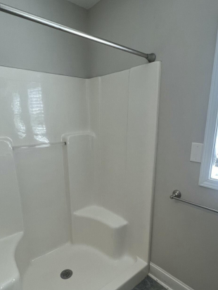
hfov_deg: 63.5
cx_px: 113
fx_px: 176
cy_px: 167
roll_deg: -0.8
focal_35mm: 21
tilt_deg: -14.8
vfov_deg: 78.5
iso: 125
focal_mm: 1.57
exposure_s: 1/120
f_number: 1.8
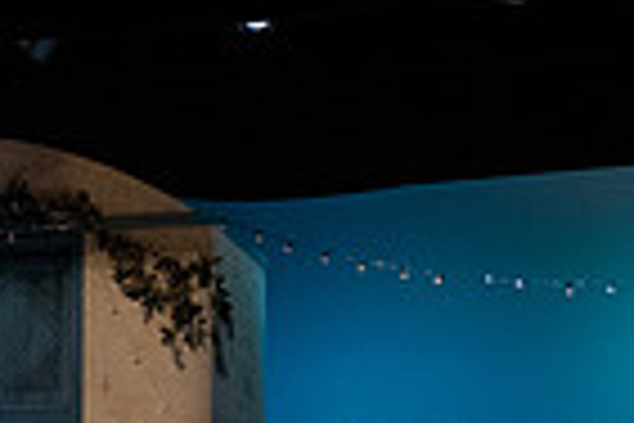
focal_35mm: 165
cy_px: 709
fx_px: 2906
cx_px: 553
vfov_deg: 8.1
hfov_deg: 12.4
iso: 2500
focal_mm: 40
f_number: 3.5
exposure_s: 1/320
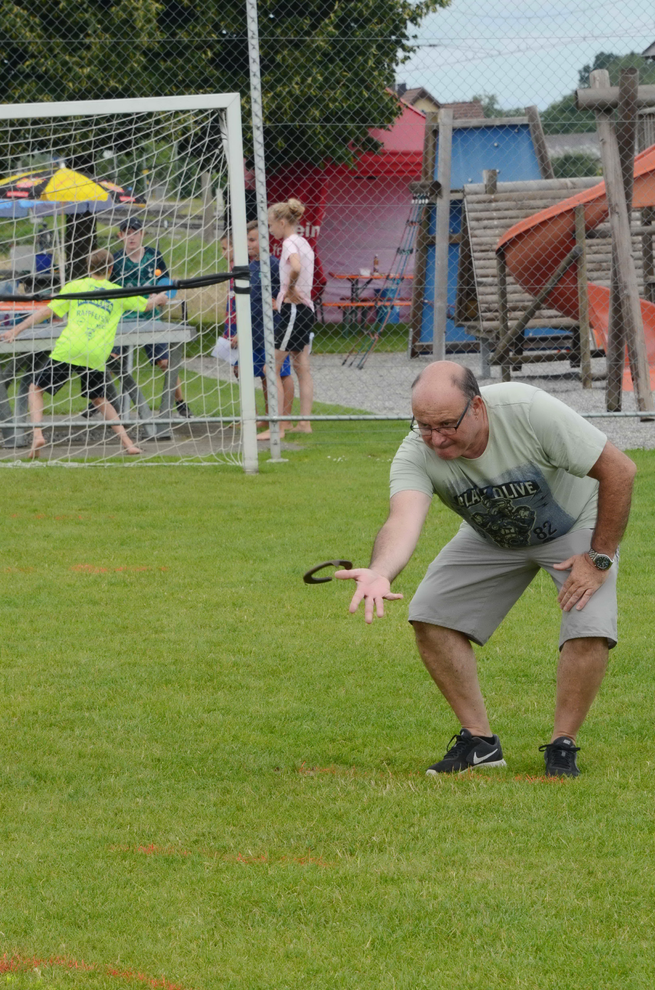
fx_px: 4770
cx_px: 328
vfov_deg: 11.8
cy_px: 495
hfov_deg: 7.9
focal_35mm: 174
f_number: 11
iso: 800
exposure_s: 1/500
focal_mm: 116
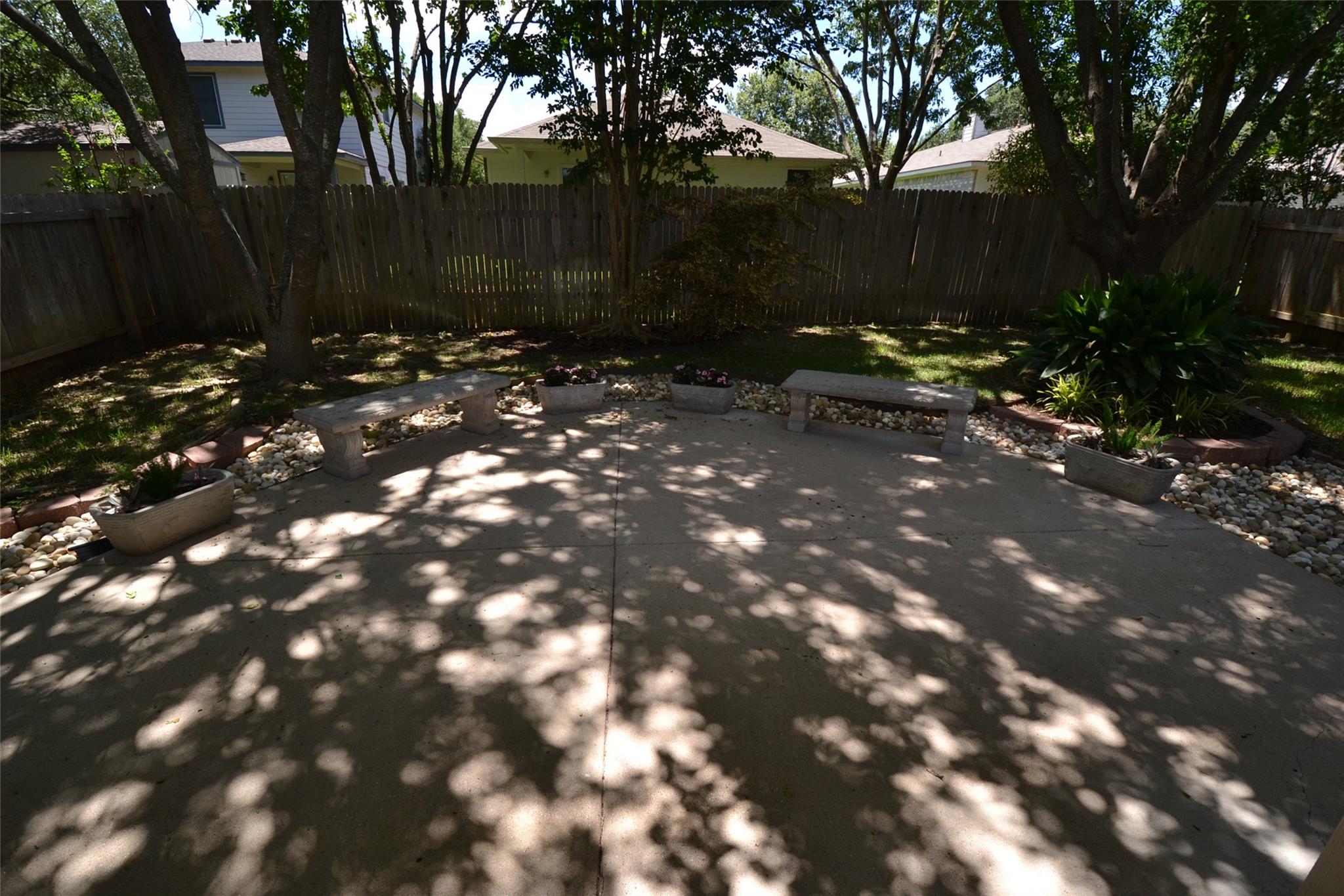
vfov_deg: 77.3
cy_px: 448
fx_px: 560
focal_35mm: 15
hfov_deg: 100.4
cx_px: 672
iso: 100
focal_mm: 10
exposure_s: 1/125
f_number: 5.6
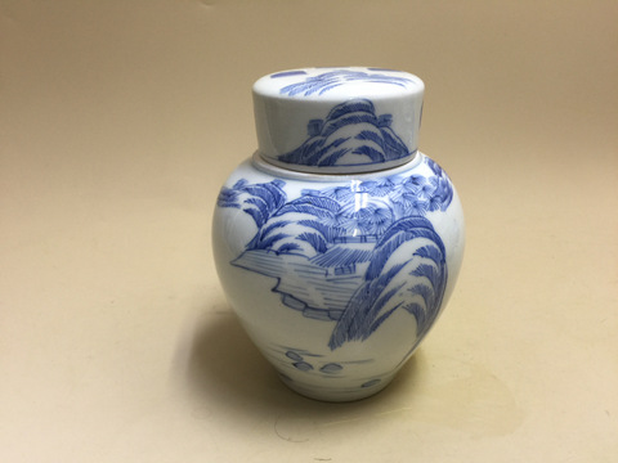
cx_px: 309
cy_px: 232
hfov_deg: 61.7
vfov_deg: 48.2
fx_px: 518
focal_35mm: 29
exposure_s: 1/17
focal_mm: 4.15
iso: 50
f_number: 2.2
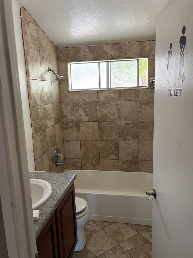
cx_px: 95
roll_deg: +2.2
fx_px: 201
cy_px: 132
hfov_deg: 51.4
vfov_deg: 65.3
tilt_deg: -11.6
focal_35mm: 27
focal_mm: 5.96
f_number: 1.6
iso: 400
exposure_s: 1/60
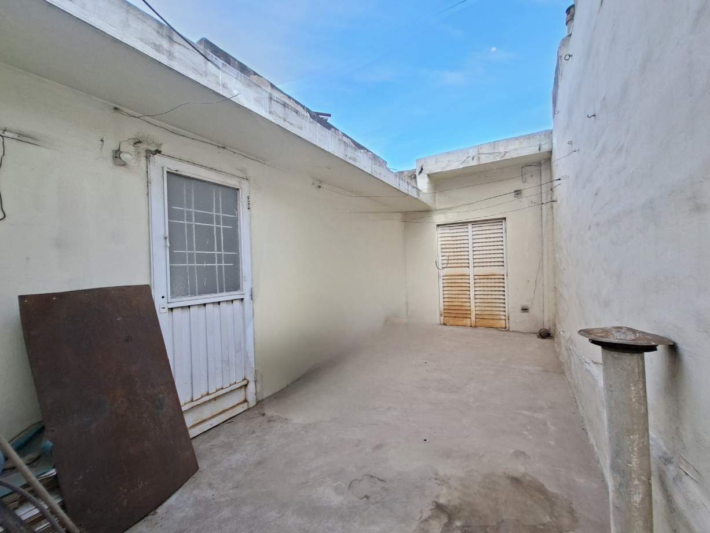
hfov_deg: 106.2
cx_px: 355
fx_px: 267
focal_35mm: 13
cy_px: 266
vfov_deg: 89.9
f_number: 2.2
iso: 50
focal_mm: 1.74
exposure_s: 1/120
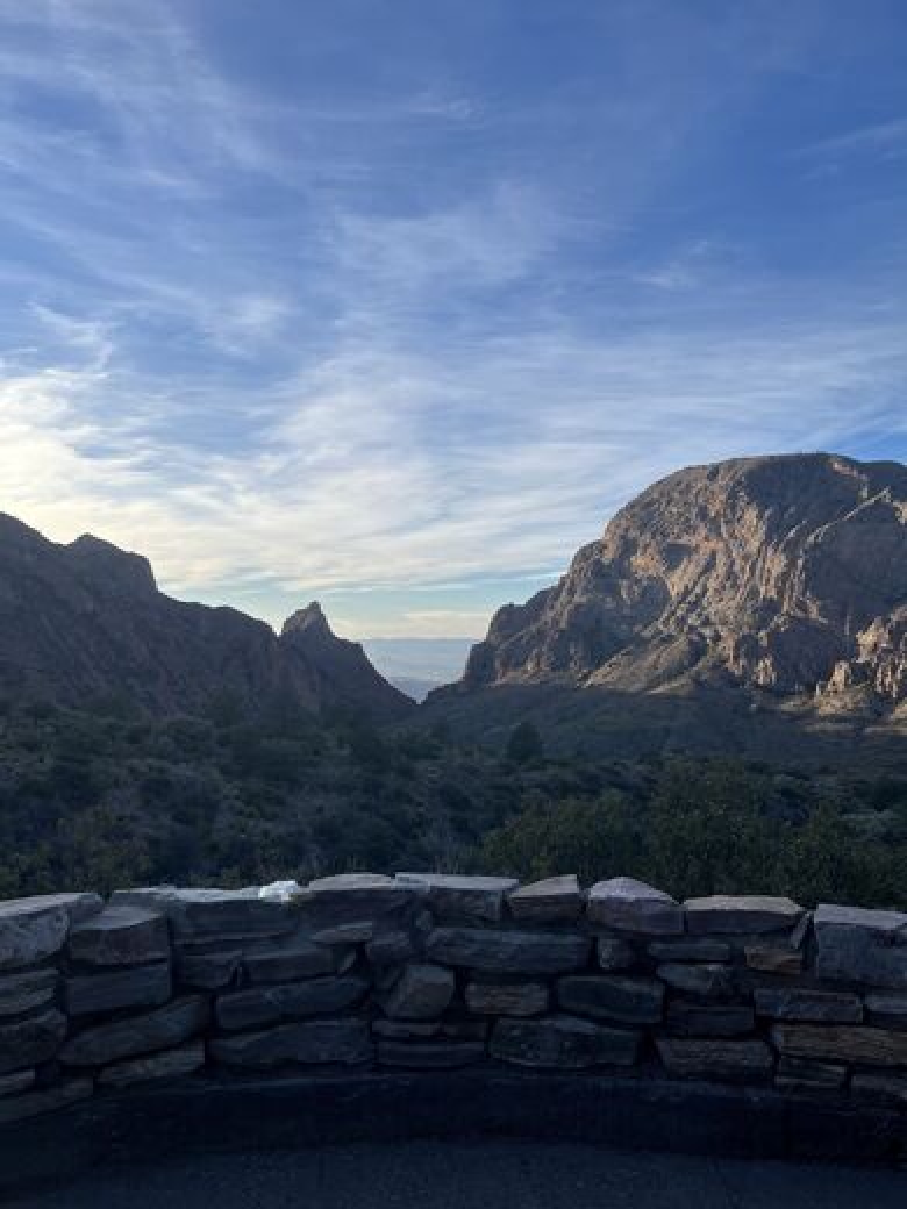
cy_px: 604
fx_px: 908
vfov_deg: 67.3
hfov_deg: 53.1
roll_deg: -0.6
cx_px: 454
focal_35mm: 26
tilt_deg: +1.7
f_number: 1.6
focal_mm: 5.1
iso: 50
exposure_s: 1/2024
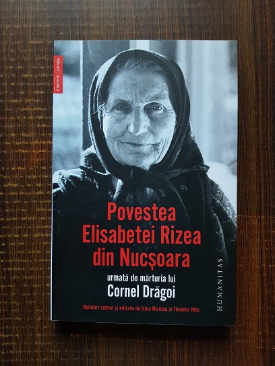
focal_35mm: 26
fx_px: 275
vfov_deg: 67.3
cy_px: 183
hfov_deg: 53.1
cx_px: 138
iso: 200
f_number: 1.7
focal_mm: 4.3
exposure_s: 1/21
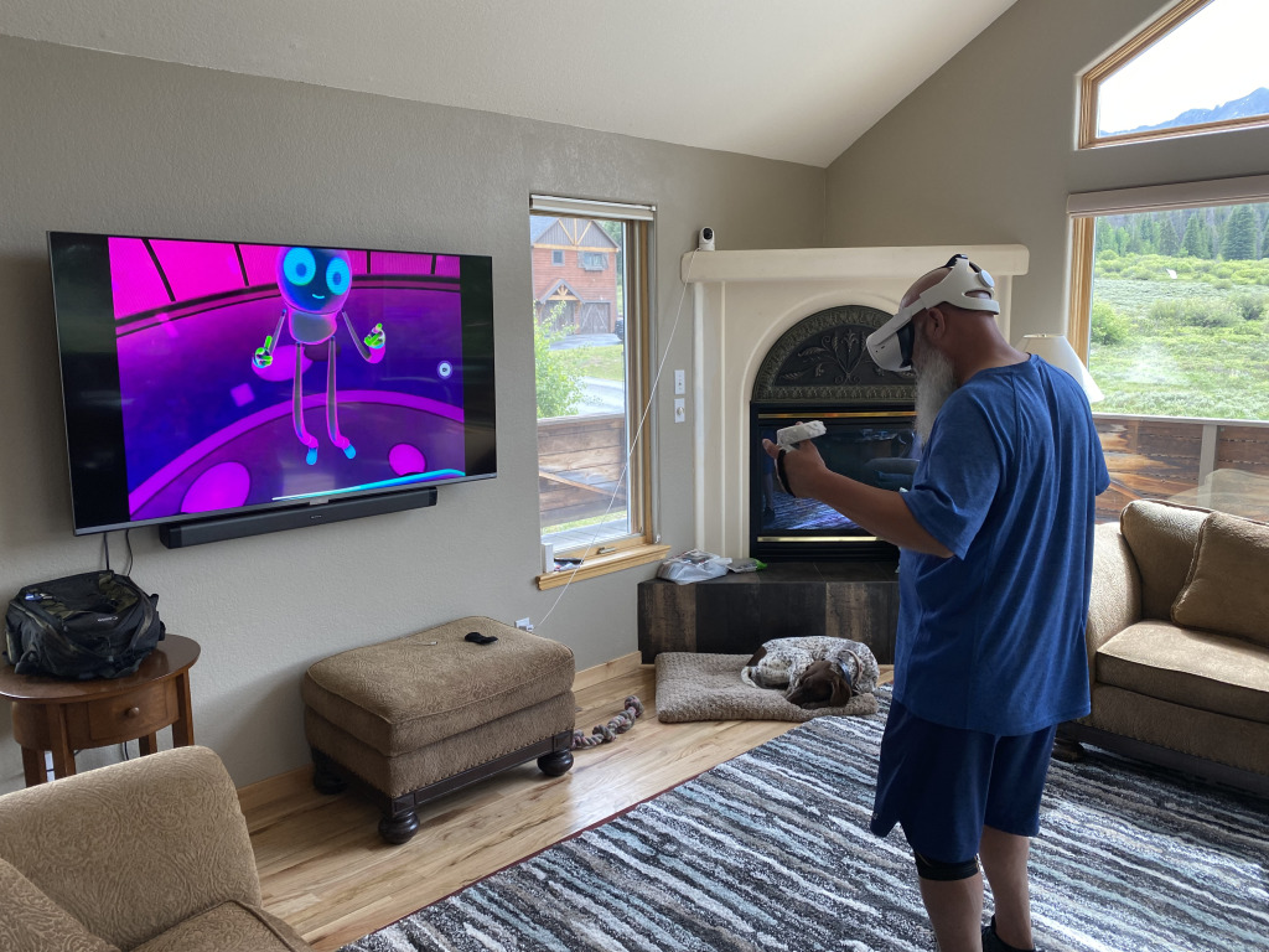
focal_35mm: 26
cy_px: 476
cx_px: 634
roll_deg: +0.8
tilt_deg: -9.2
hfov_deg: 67.3
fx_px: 953
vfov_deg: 53.1
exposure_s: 1/122
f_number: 1.8
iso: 100
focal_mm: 4.25
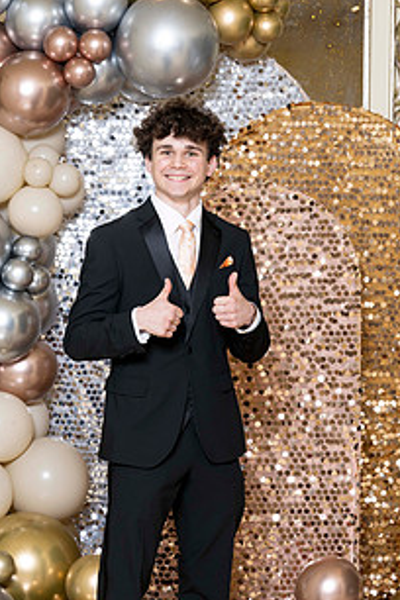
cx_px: 149
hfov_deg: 11.5
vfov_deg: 17.2
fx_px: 1983
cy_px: 373
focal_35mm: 119
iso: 250
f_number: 5.6
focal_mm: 81
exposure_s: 1/200
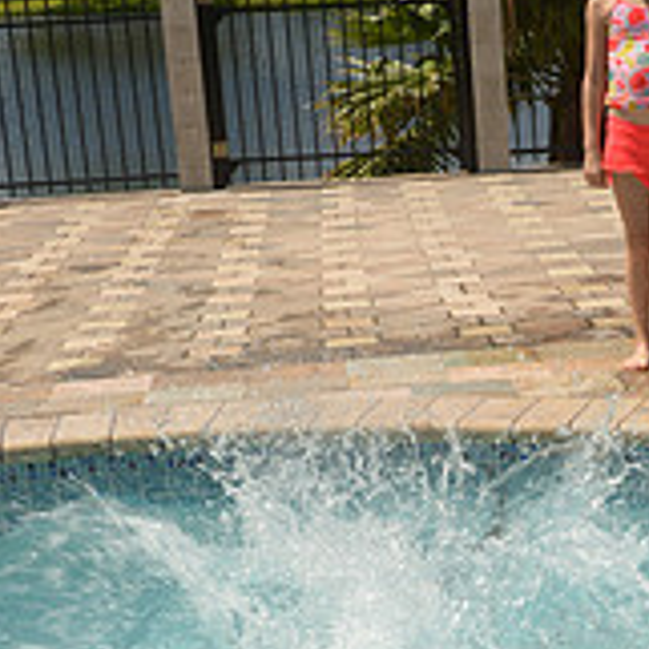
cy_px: 538
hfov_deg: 17.3
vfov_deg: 17.6
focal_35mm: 98
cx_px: 645
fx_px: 2079
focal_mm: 32
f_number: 13
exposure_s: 1/160
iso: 125
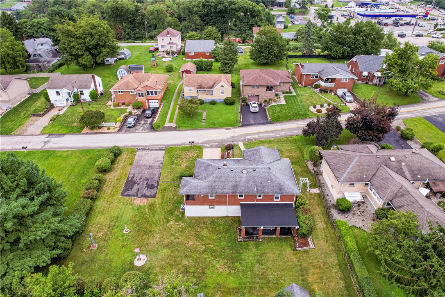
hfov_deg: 78.6
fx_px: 272
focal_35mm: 22
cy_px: 148
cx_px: 222
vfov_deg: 57.2
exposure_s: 1/320
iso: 100
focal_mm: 8.38
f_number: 2.8
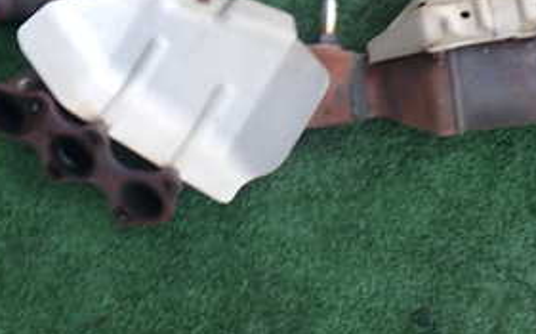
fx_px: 992
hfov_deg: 30.1
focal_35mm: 68
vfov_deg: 18.9
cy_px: 55
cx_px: 212
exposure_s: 1/30
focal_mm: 5.4
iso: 100
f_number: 6.3
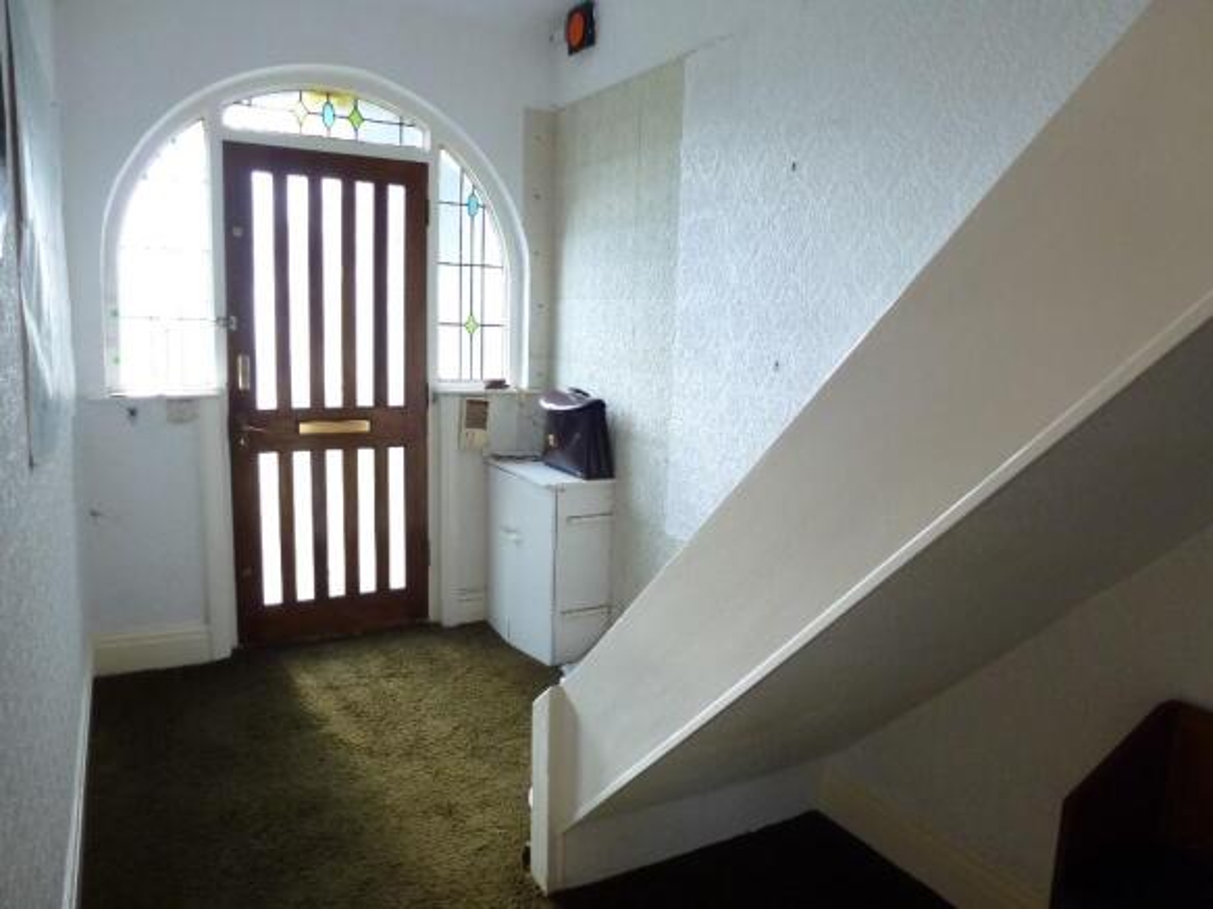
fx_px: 841
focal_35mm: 24
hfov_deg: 71.6
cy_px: 454
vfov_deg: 56.8
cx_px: 606
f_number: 3.3
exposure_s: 1/50
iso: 200
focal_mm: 4.3
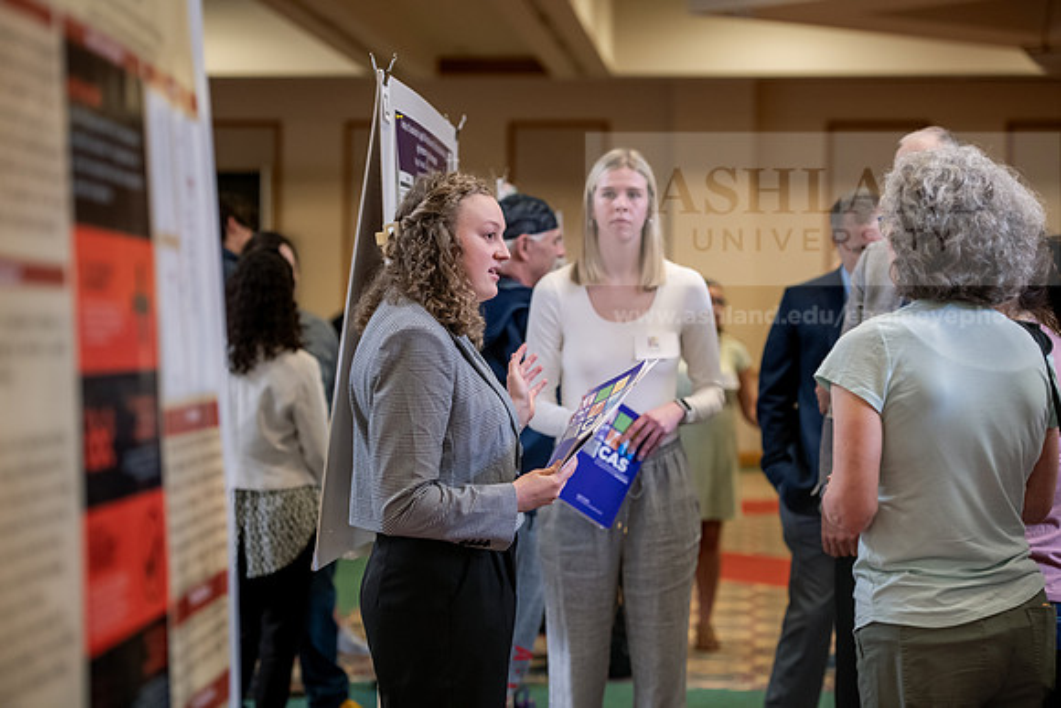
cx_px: 530
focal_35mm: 92
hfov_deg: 22.1
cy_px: 354
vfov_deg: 14.9
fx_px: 2712
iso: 2000
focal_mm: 92
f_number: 3.2
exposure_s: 1/200
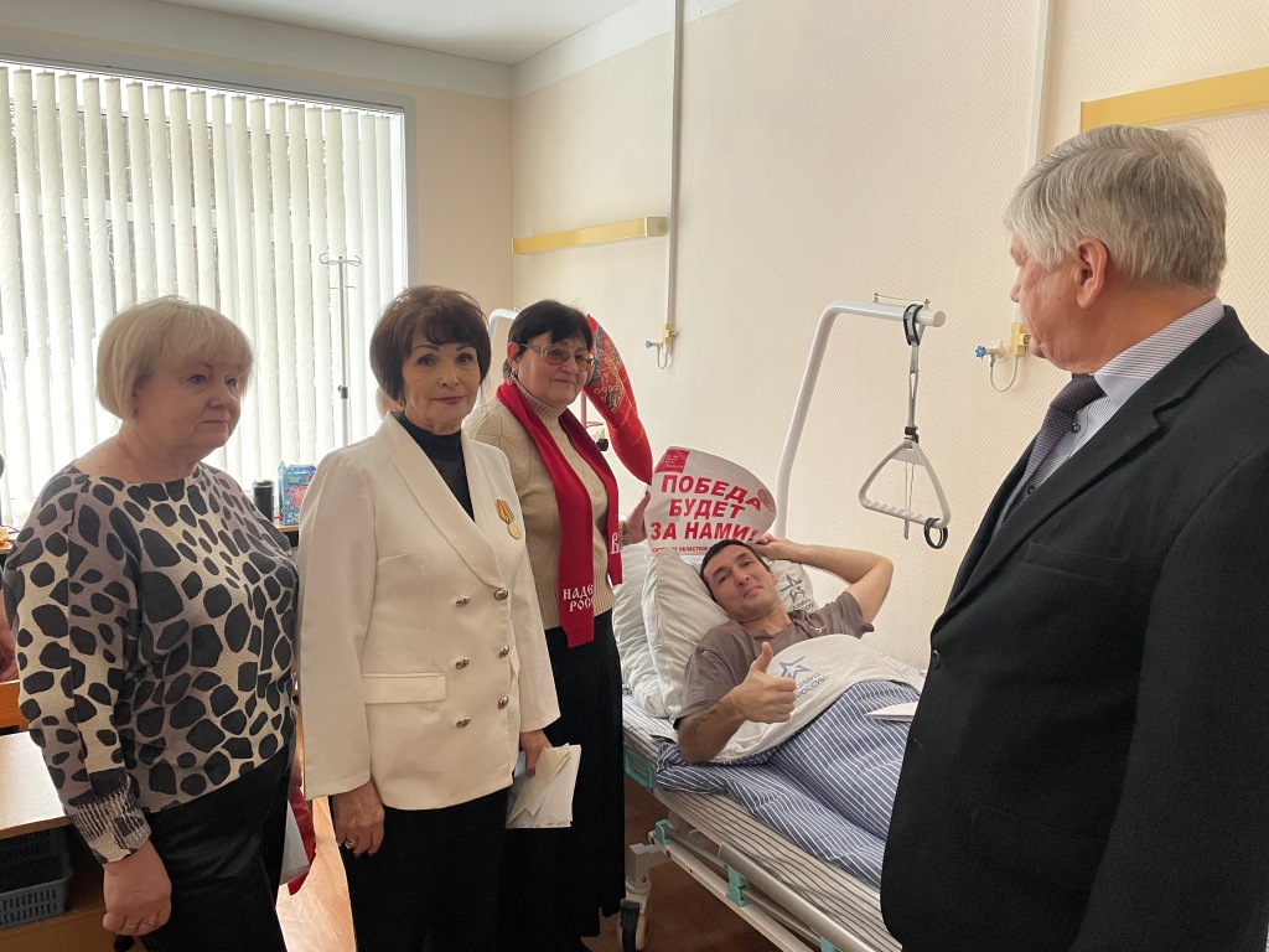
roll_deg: -1.6
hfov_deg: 67.3
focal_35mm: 26
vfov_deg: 53.1
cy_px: 476
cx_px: 634
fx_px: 953
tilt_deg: -7.3
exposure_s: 1/50
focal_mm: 4.2
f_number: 1.6
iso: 200
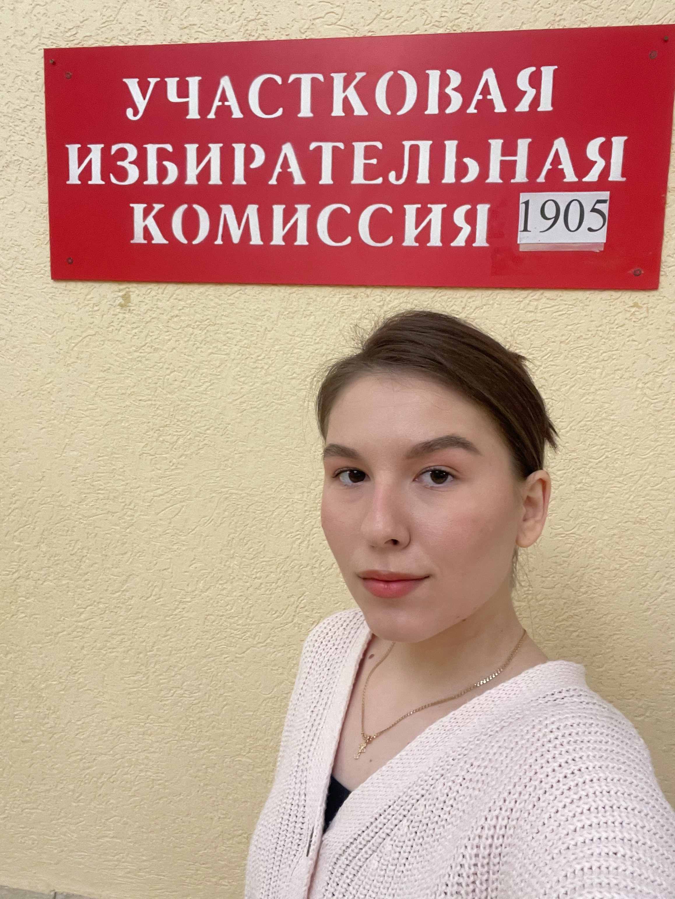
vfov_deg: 60.0
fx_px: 780
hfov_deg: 46.8
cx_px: 338
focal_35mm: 30
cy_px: 450
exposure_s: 1/33
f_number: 2.2
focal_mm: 2.71
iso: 320
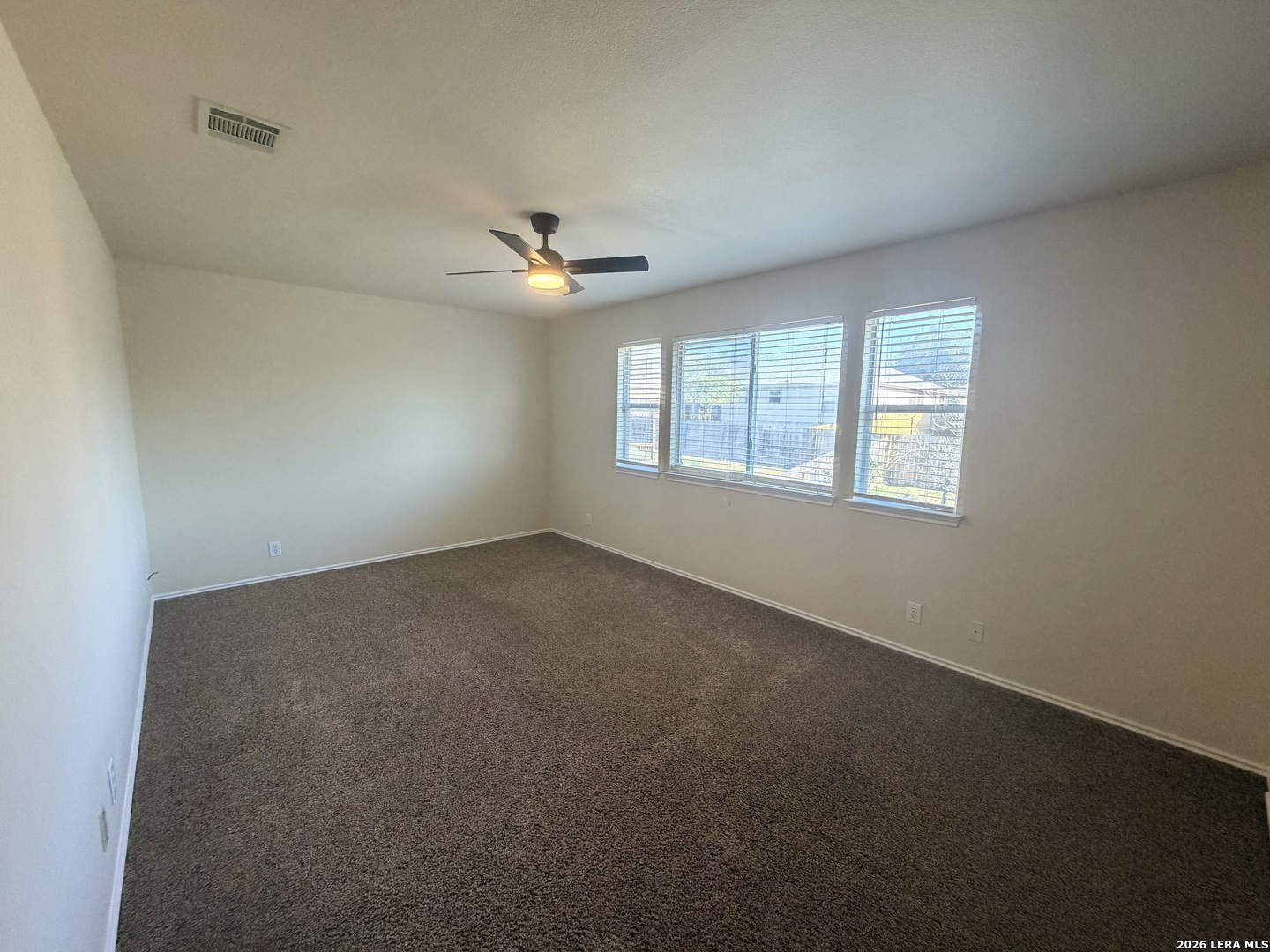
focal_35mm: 14
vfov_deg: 85.7
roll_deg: -0.9
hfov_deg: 102.1
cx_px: 635
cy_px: 476
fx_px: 514
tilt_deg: -7.4
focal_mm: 2.22
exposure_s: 1/100
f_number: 2.2
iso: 320
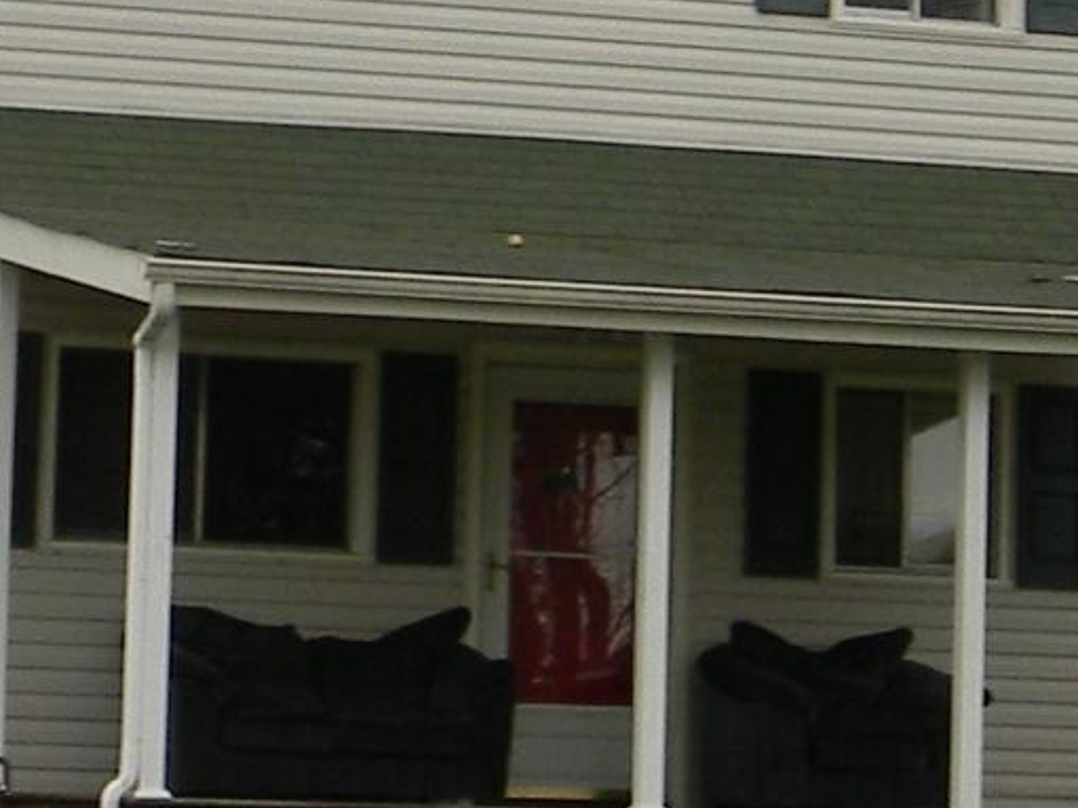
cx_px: 790
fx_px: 6663
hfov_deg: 9.2
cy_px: 38
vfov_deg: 6.9
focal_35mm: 214
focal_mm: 7.3
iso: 80
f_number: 3.8
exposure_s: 1/214
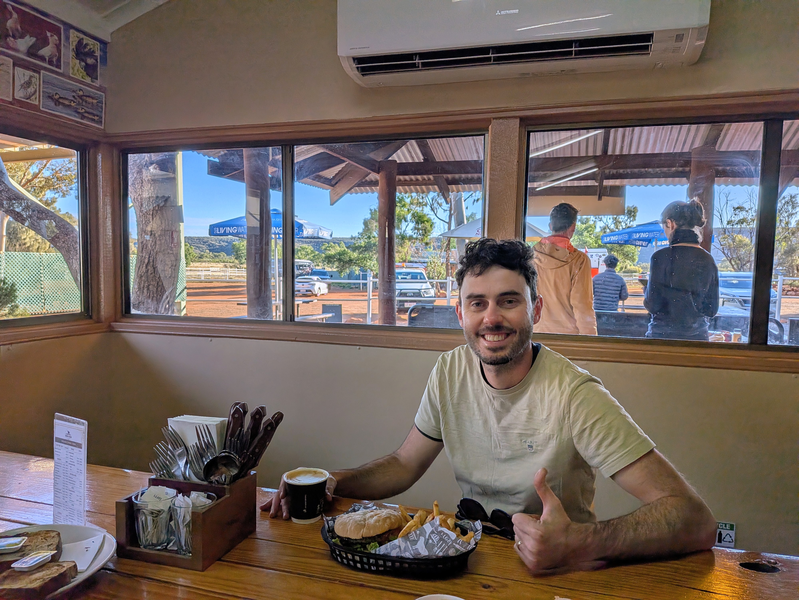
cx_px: 400
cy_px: 300
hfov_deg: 71.6
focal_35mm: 24
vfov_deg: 56.8
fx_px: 554
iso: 29
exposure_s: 1/1949
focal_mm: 4.53
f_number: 1.7
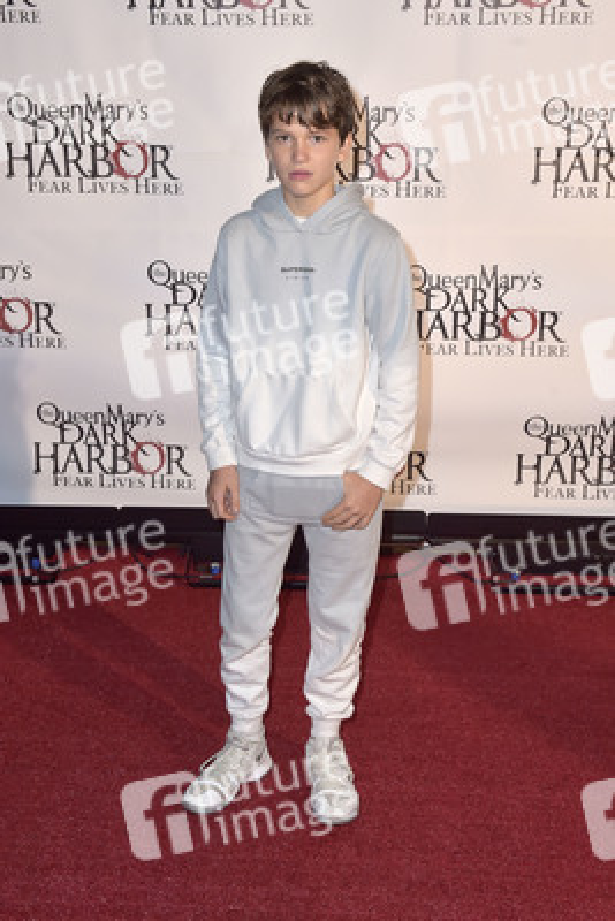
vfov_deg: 50.7
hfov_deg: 35.1
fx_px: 973
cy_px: 460
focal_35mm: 38
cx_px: 308
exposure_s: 1/250
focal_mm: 38
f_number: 5.6
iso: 400
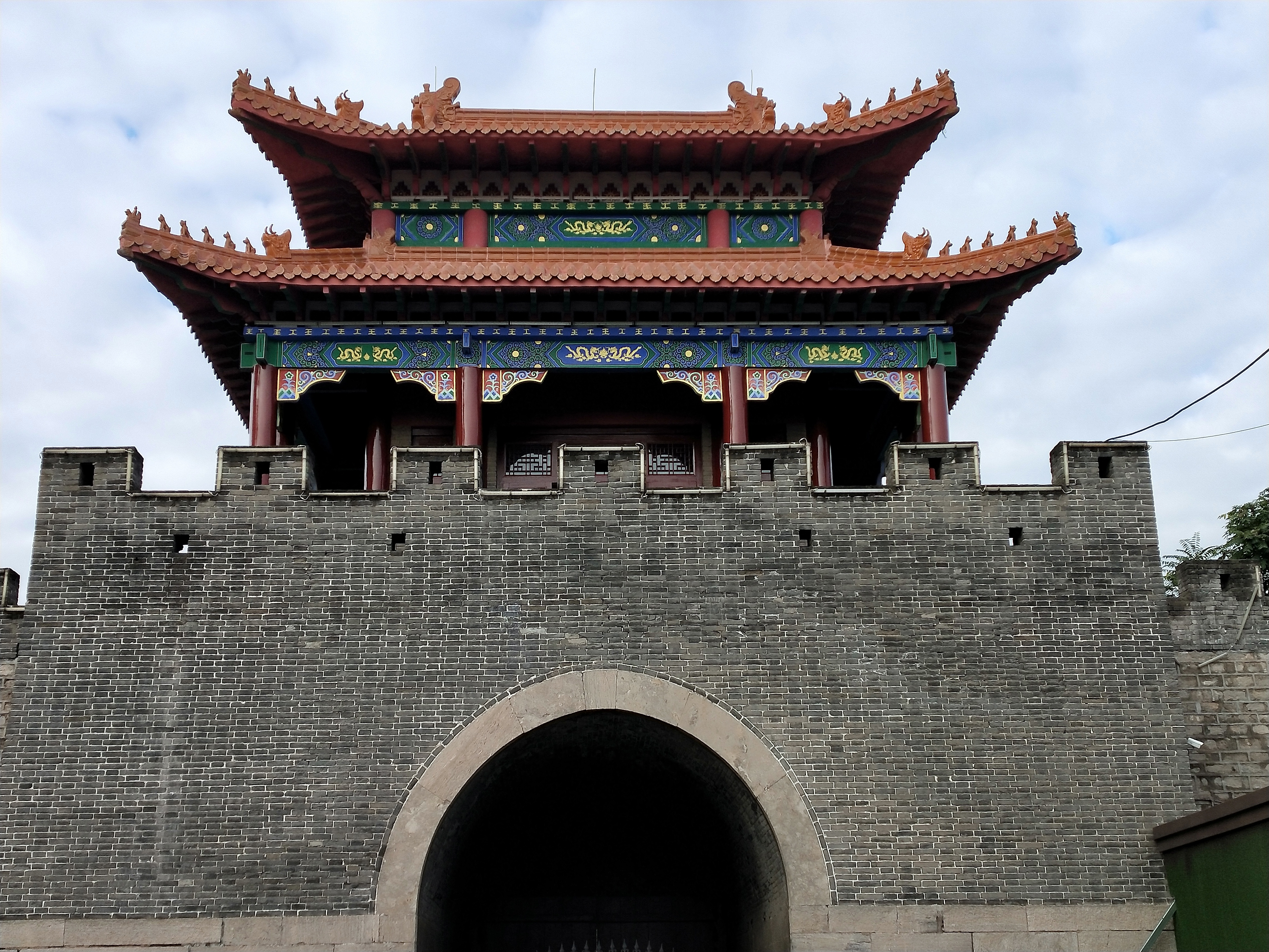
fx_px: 843
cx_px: 634
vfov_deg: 58.9
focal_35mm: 23
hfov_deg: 73.9
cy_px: 476
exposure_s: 1/847
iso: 46
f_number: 1.7
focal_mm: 3.99
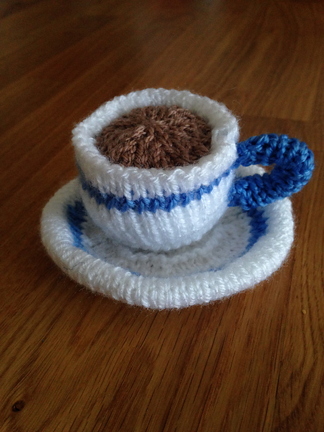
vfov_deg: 55.4
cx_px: 162
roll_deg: +2.7
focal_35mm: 33
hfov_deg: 42.9
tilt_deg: -38.6
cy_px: 216
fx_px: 412
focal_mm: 4.12
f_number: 2.4
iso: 200
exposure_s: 1/20
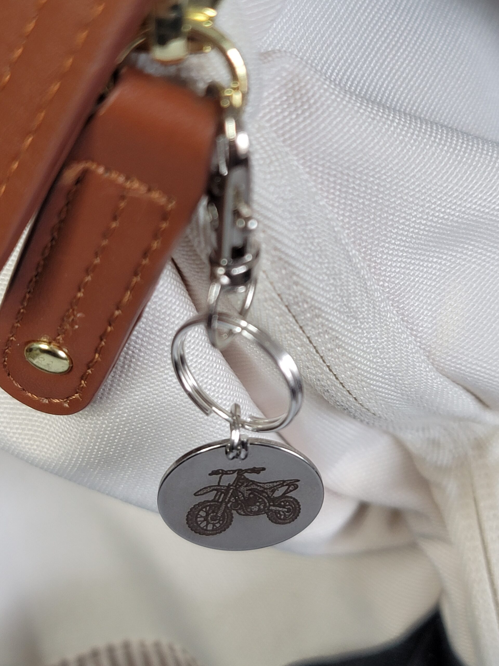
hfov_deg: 54.9
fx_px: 481
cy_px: 333
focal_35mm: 25
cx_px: 250
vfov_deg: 69.4
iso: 125
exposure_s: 1/120
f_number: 1.8
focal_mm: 7
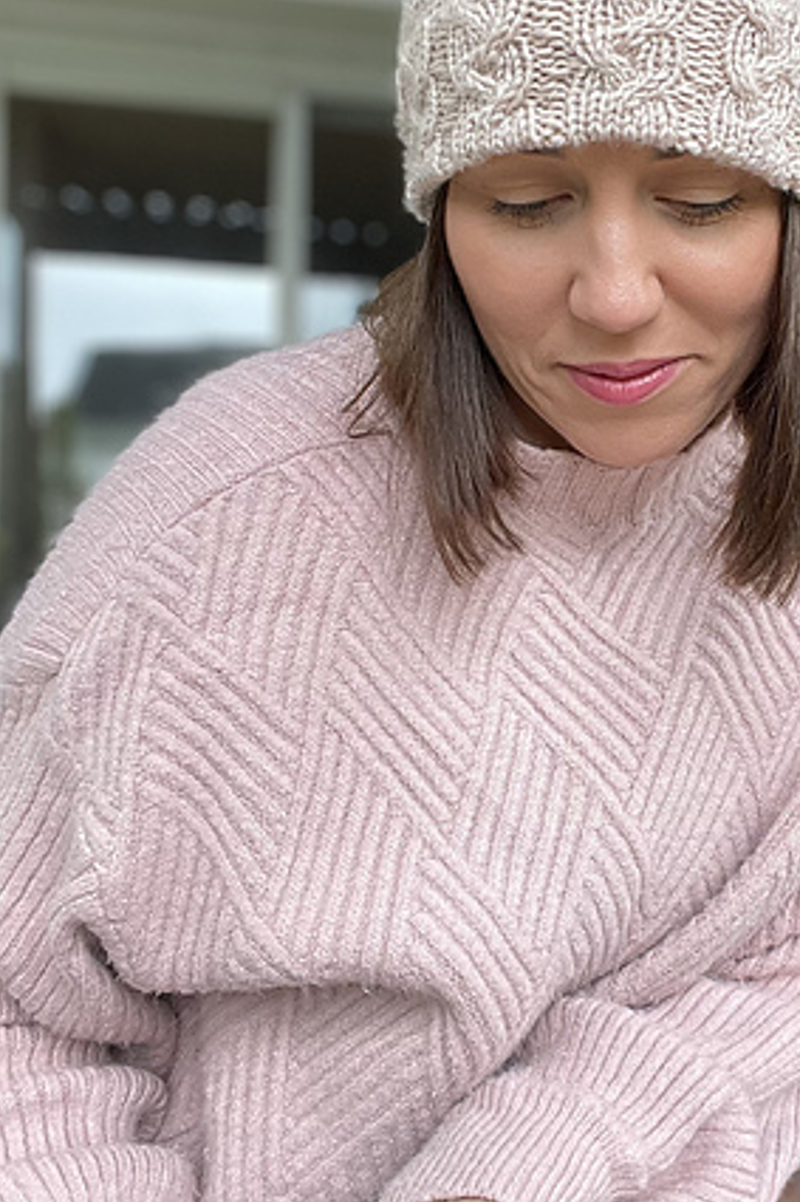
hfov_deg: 28.0
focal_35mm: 47
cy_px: 529
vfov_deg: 41.9
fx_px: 1568
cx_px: 645
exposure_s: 1/121
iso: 64
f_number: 2.2
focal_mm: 2.71
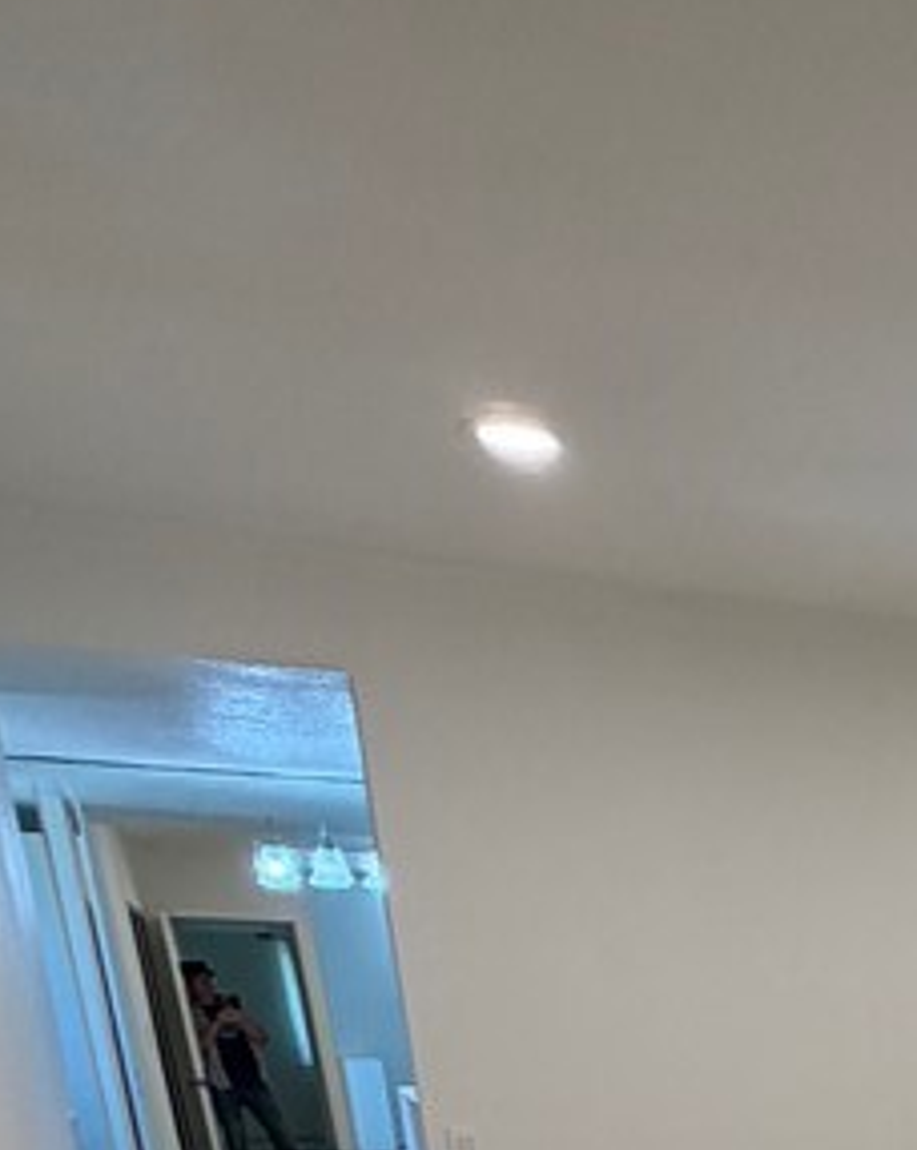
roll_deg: -0.5
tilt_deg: -15.7
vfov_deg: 30.4
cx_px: 1440
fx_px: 1666
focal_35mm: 49
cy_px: 1480
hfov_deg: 23.4
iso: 160
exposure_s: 1/120
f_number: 2.2
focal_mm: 2.22
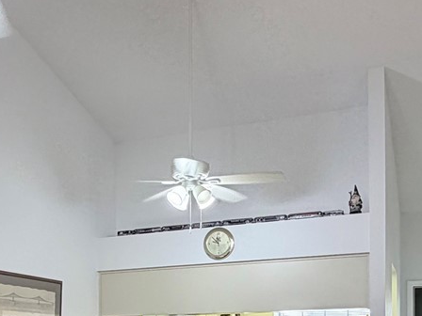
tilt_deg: +1.1
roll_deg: +0.0
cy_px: 335
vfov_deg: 27.0
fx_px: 610
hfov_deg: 38.0
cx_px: 168
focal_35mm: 50
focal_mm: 2.22
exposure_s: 1/60
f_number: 2.2
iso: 250
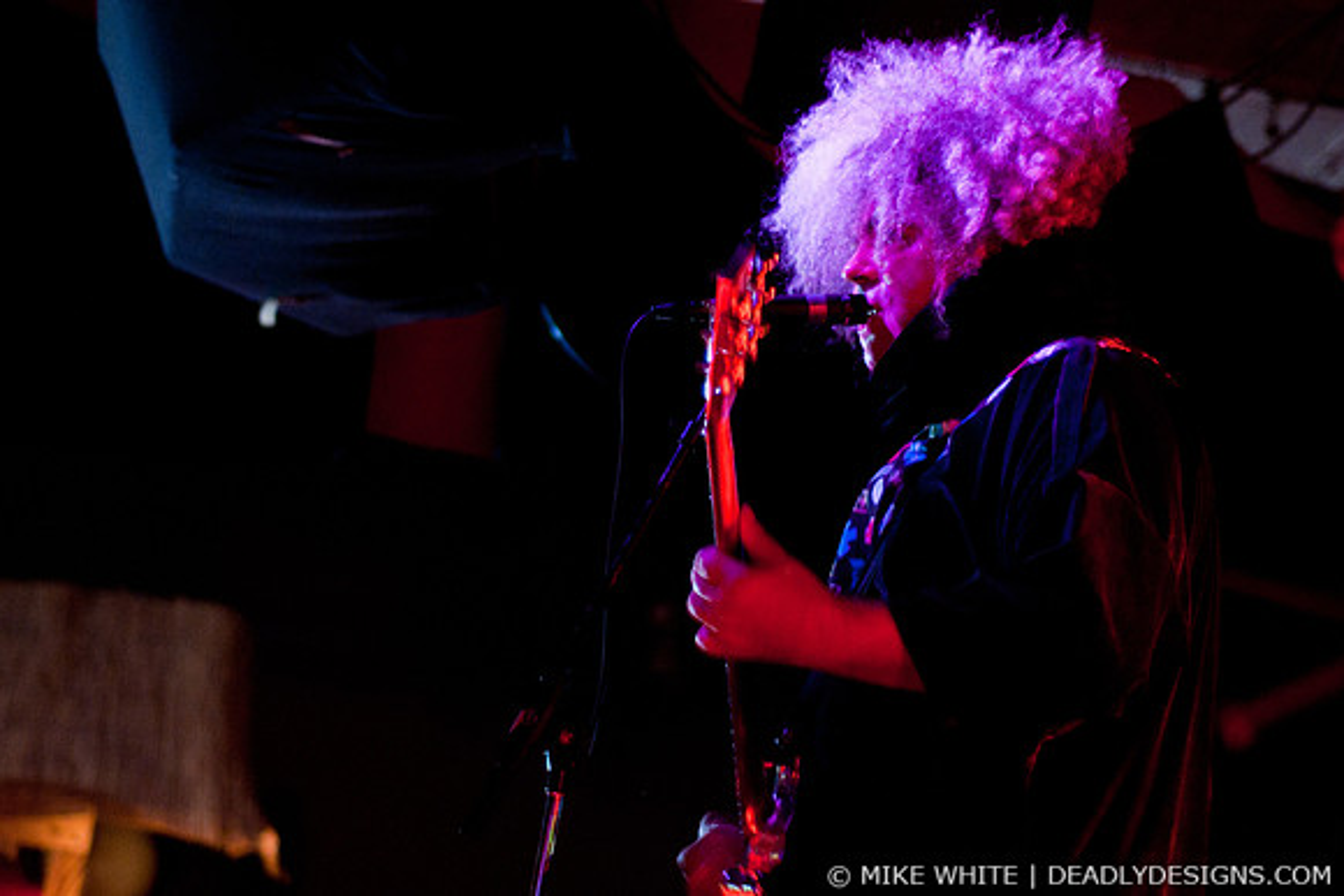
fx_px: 2801
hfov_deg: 27.0
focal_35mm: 75
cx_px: 672
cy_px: 448
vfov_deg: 18.2
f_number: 1.8
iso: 1000
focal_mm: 50
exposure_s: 1/25
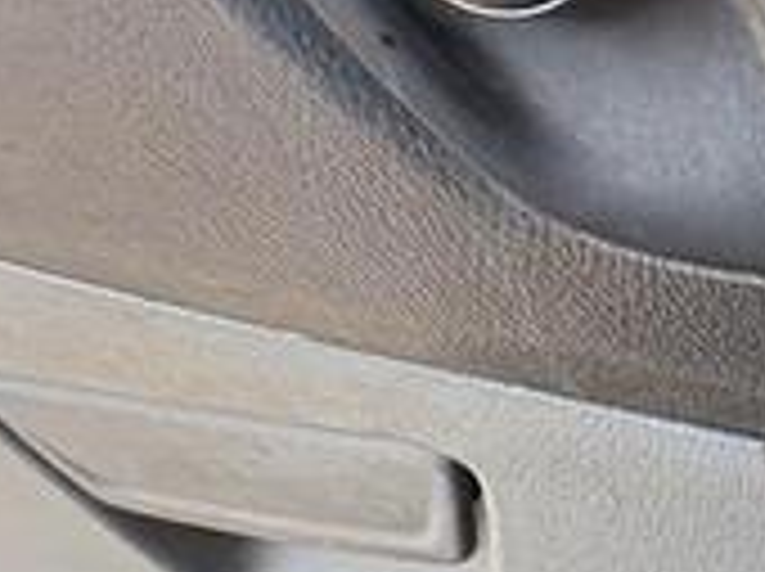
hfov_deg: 20.4
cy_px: 140
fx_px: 1633
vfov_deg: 19.7
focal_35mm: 74
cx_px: 1296
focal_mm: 2.22
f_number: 2.2
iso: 160
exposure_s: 1/99
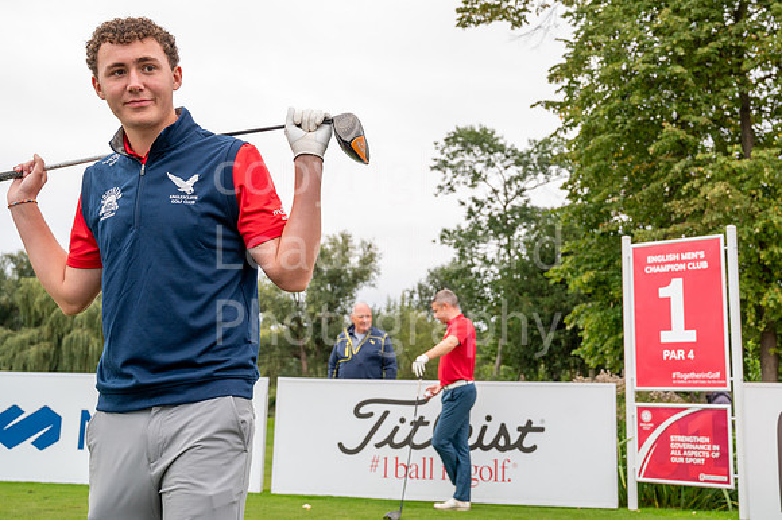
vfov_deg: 30.2
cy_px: 209
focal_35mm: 44
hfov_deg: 44.0
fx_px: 962
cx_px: 468
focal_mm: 37
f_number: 5
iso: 500
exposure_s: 1/500
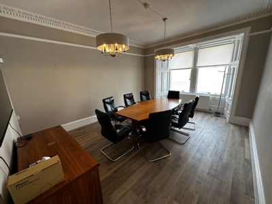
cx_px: 136
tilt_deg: -13.2
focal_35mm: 14
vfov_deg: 85.7
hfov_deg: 102.1
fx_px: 110
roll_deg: +2.3
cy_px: 102
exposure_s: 1/100
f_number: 2.2
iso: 50
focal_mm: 2.22
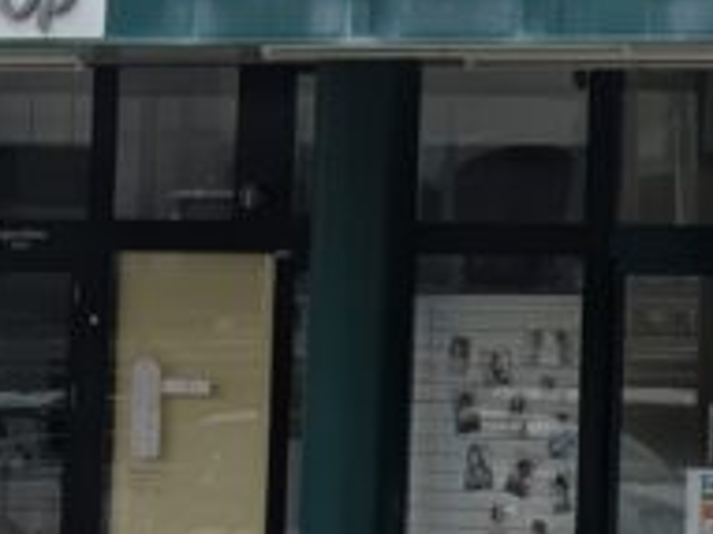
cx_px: 1295
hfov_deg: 7.0
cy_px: -345
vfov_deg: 5.4
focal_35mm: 274
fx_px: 5640
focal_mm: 5.43
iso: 50
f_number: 1.89
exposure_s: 1/1789
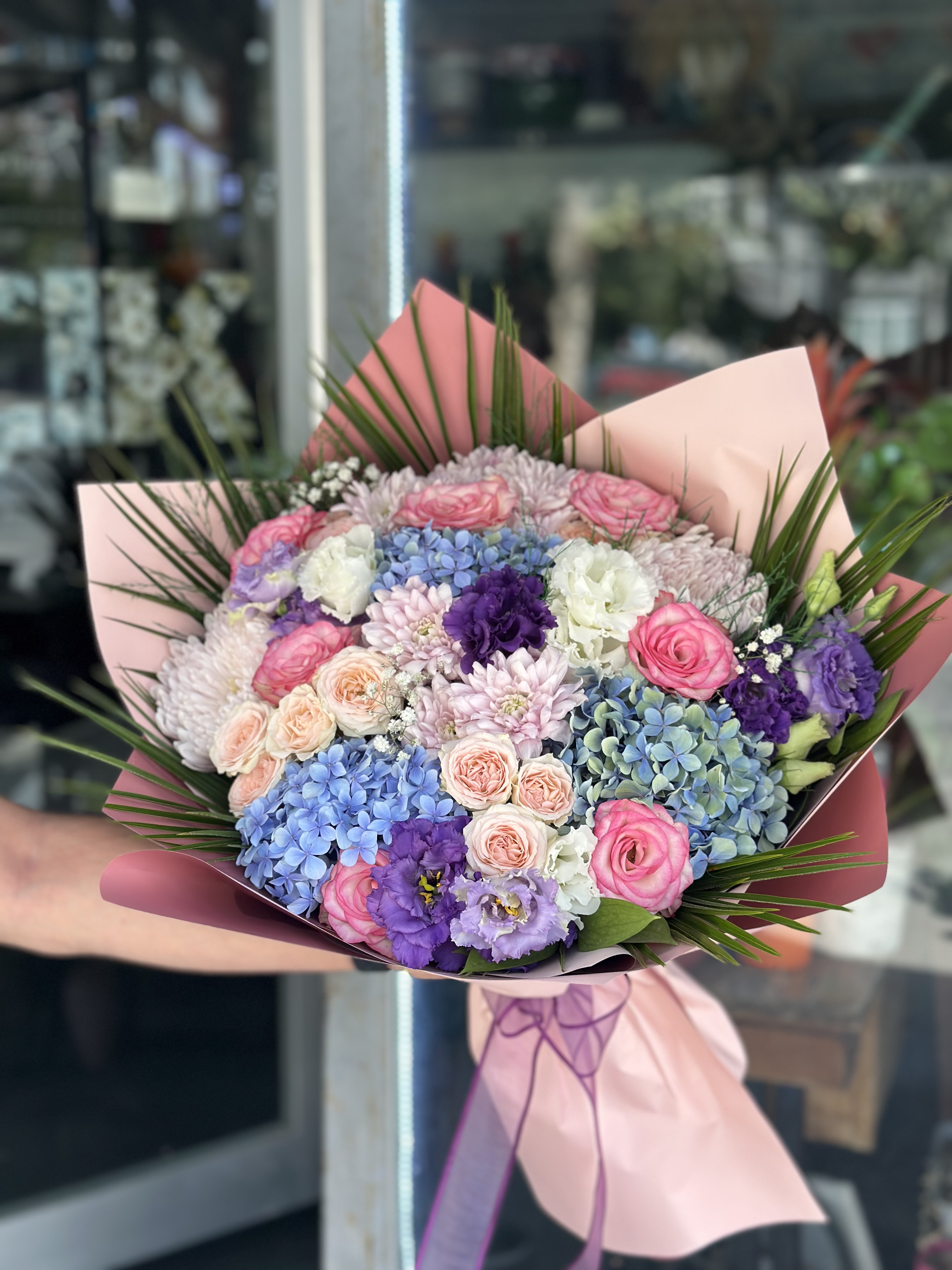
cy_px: 635
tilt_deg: -10.0
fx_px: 1760
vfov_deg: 39.7
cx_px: 476
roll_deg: -0.6
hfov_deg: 30.3
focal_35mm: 48
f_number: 1.78
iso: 80
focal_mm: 6.86
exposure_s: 1/571
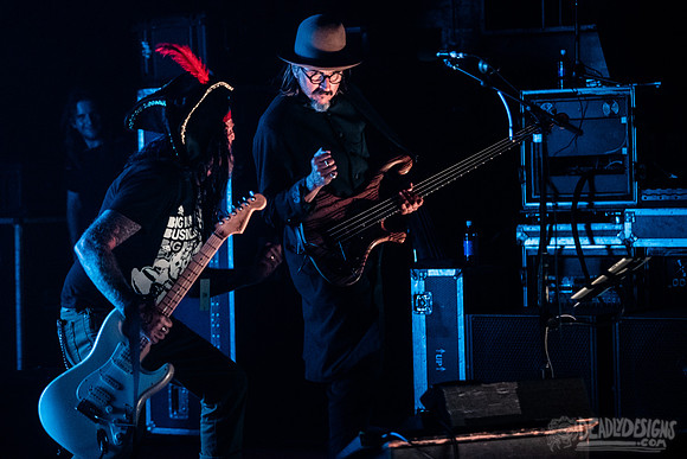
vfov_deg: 10.7
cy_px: 192
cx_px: 287
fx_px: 2444
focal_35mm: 128
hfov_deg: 16.0
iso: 4000
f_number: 3.2
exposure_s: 1/160
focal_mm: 110
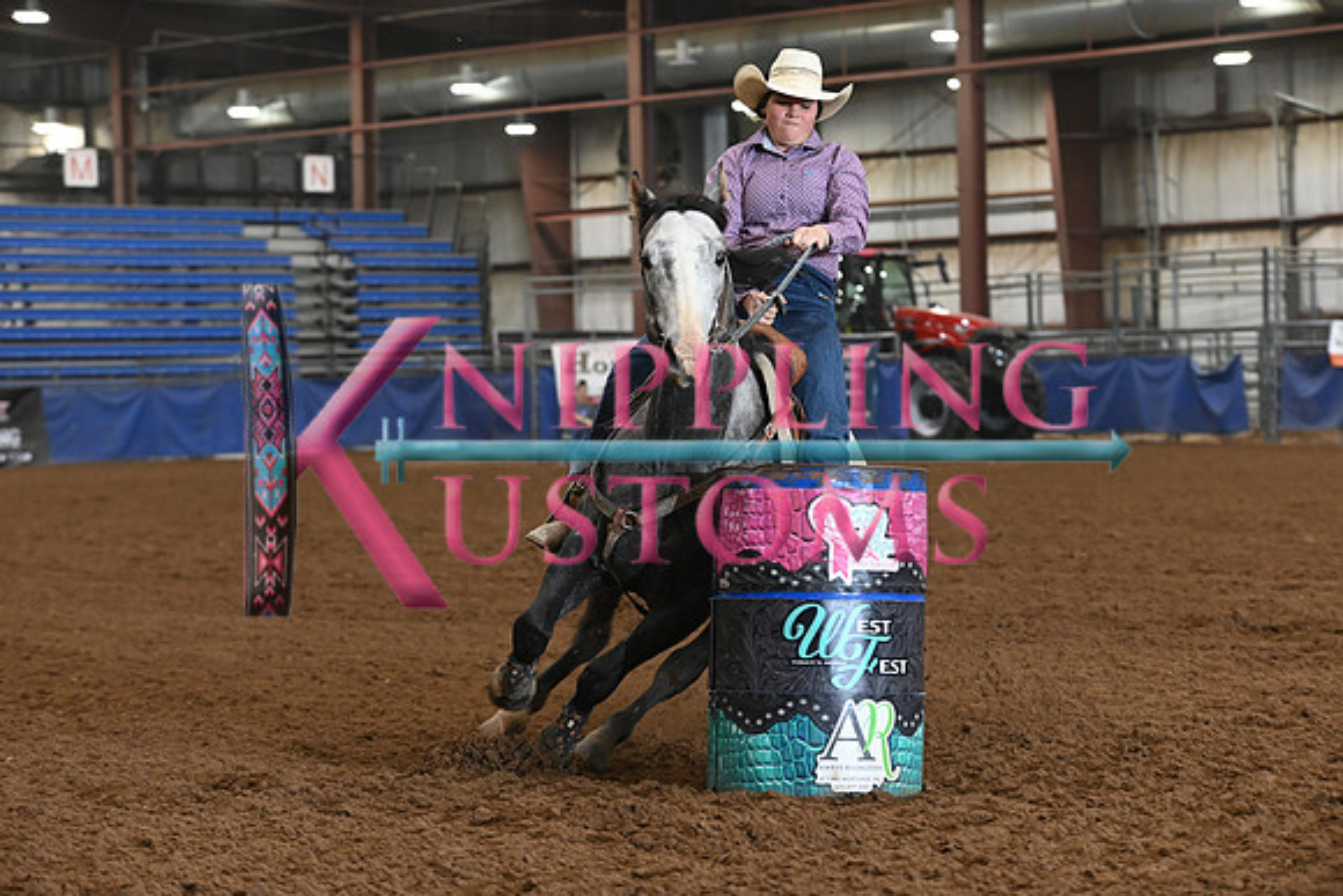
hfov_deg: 19.5
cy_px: 448
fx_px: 3918
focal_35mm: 105
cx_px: 672
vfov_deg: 13.0
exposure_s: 1/250
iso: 3200
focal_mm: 105
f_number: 4.5
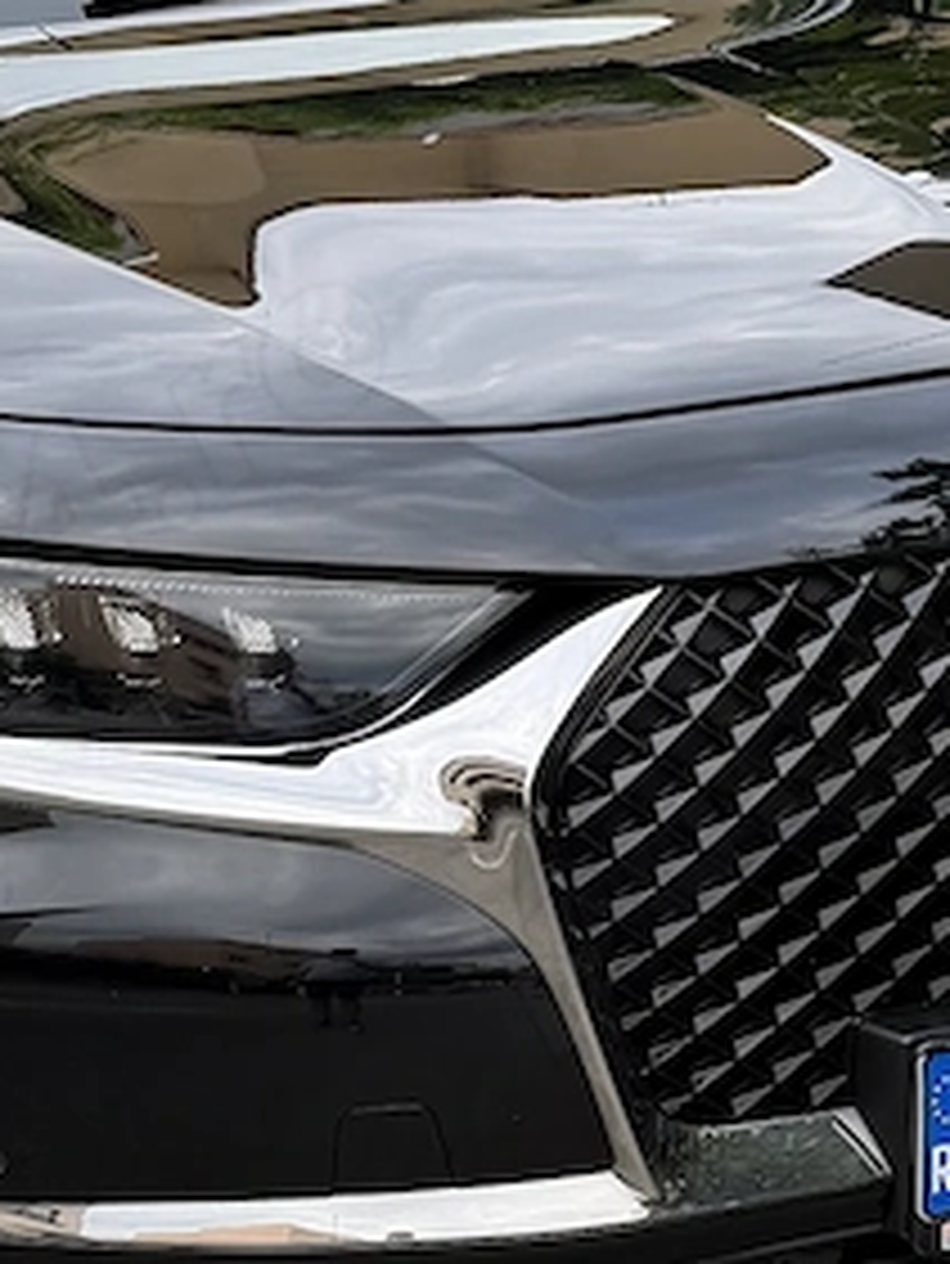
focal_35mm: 114
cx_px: 428
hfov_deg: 13.0
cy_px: 886
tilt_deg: -17.4
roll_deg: +0.6
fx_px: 4168
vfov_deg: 17.2
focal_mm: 6.76
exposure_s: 1/156
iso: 64
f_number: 1.78
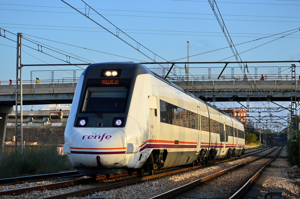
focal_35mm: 99
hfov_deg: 20.6
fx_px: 824
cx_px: 150
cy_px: 100
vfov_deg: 13.8
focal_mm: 66
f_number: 7.1
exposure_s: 1/640
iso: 400
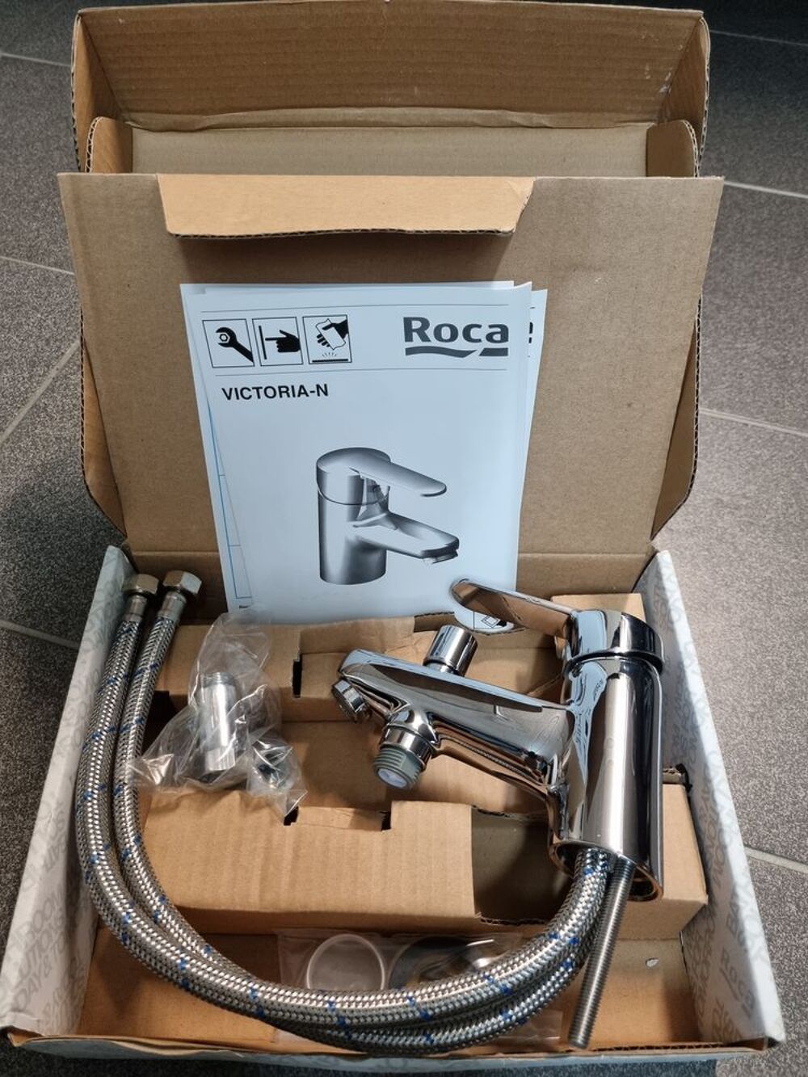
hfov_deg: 53.1
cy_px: 538
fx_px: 809
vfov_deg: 67.3
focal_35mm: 26
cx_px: 404
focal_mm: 5.4
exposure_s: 1/50
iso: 640
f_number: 1.8
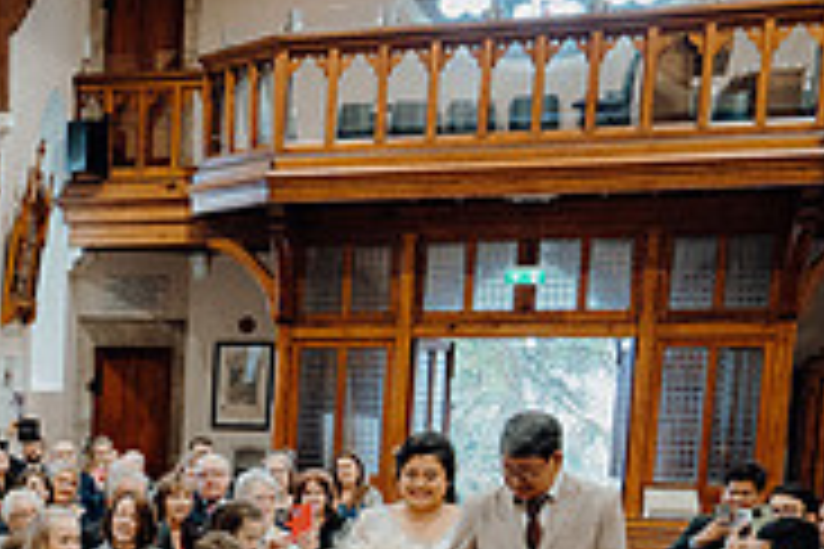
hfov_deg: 23.6
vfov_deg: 17.1
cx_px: -239
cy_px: 673
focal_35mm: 76
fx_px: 1739
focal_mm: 24
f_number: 3.5
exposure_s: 1/160
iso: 2500
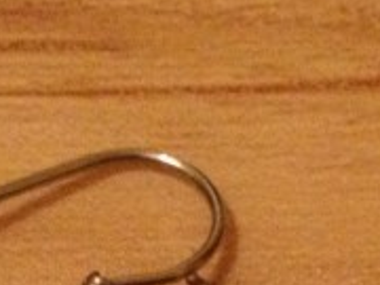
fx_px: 2185
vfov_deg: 6.9
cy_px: 741
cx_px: 245
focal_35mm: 199
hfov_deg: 9.9
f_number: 2.4
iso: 400
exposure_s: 1/15
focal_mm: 4.28
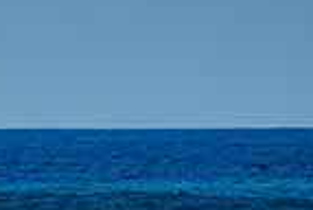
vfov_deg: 0.5
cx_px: 46
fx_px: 21956
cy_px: 412
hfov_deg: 0.8
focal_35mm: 2520
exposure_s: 1/2000
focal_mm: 400
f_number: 5.6
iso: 360
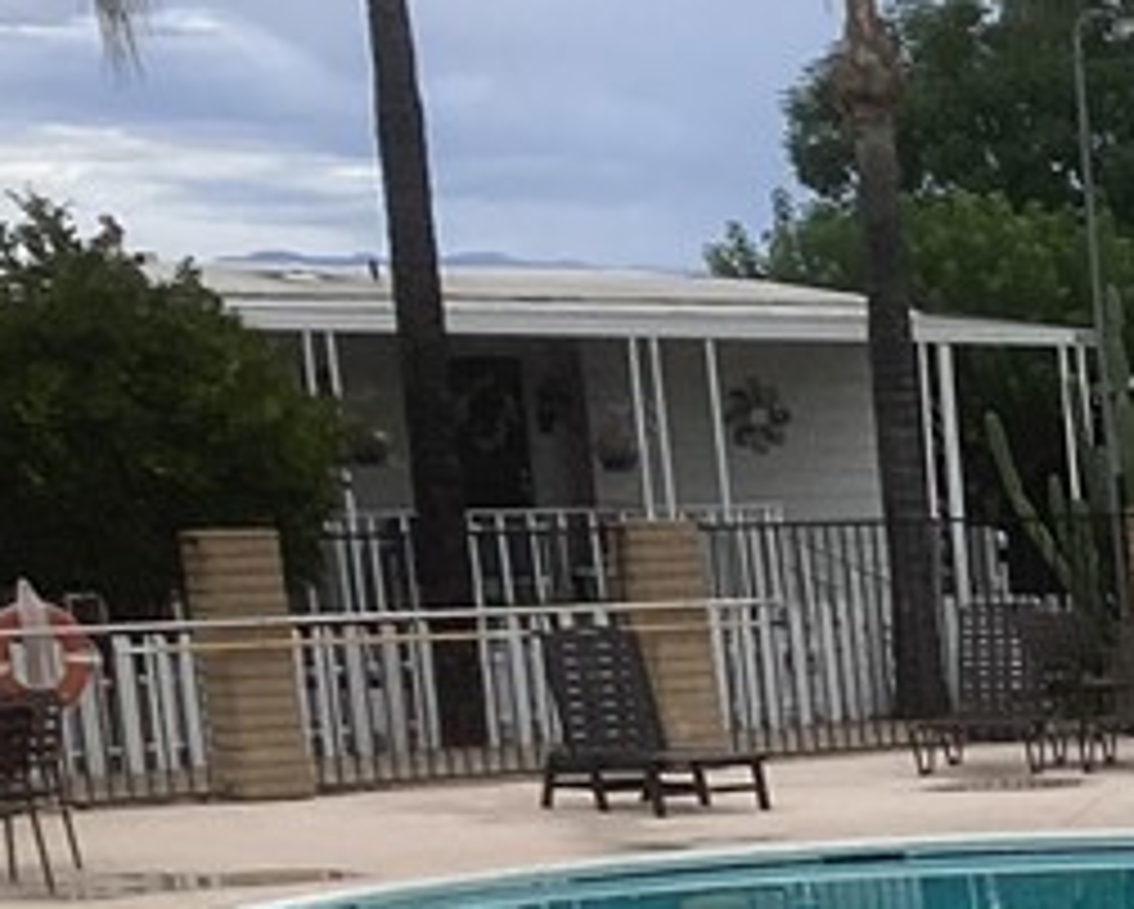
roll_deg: +1.2
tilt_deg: -12.3
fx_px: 4131
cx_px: 2187
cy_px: 1404
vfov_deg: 11.9
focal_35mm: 123
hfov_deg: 13.6
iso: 25
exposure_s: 1/1456
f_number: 2.4
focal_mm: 3.3
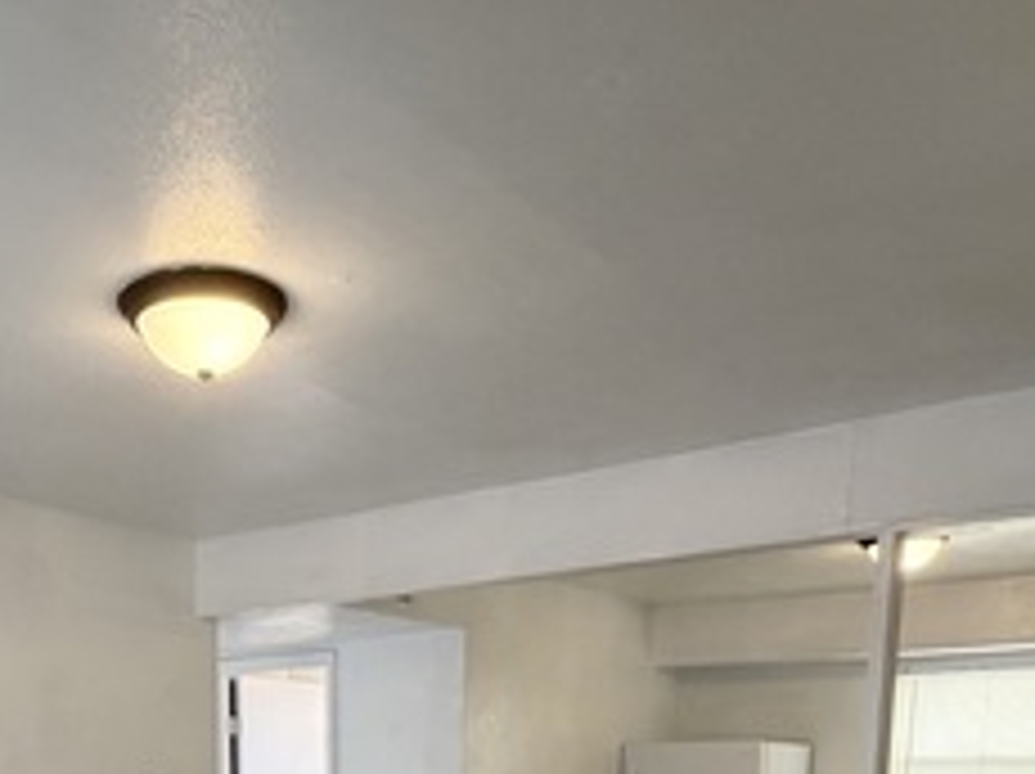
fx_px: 1165
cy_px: 968
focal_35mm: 39
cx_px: 315
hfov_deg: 46.9
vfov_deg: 30.3
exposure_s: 1/120
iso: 320
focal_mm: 2.22
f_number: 2.2
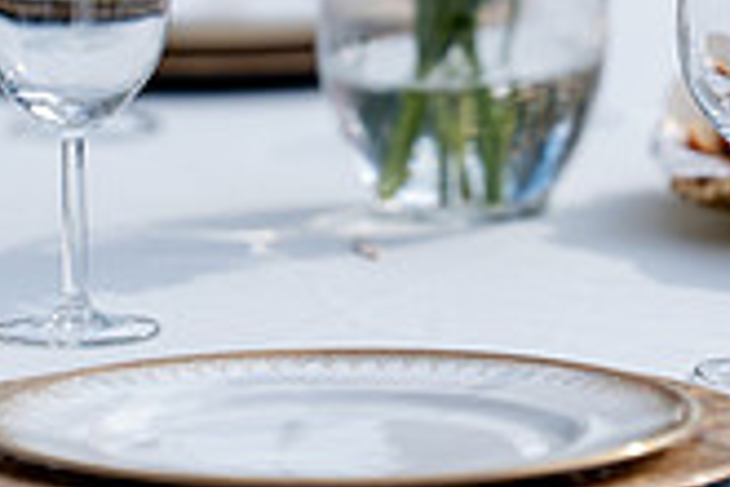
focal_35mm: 527
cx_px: 487
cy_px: 73
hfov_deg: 3.9
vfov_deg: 2.6
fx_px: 10686
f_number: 2
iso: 100
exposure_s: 1/2500
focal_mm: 150
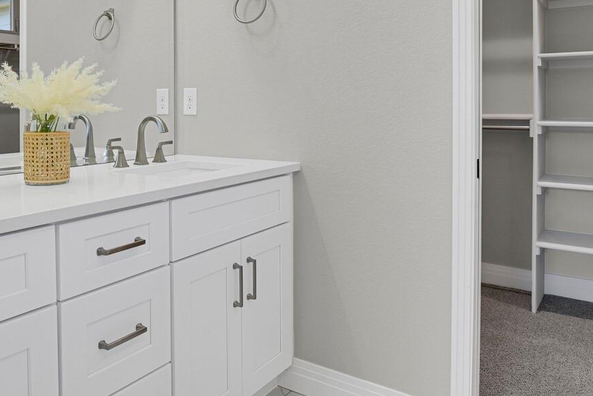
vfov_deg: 41.4
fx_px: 511
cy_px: 111
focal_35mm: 31
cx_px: 213
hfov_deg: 59.3
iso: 4000
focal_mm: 17
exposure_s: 1/20
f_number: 8
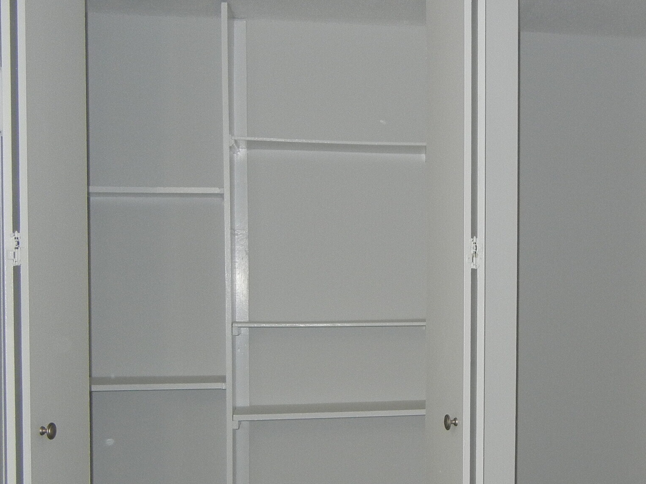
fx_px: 1120
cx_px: 560
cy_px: 333
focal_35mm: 60
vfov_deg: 24.3
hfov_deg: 31.0
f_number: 3.5
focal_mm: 5.4
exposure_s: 1/30
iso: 200
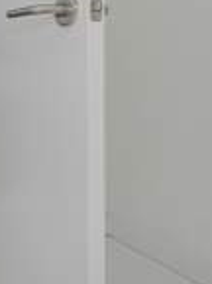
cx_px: -26
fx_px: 418
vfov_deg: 35.7
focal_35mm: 51
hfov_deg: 26.1
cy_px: 38
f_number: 8
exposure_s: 1/15
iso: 800
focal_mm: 16
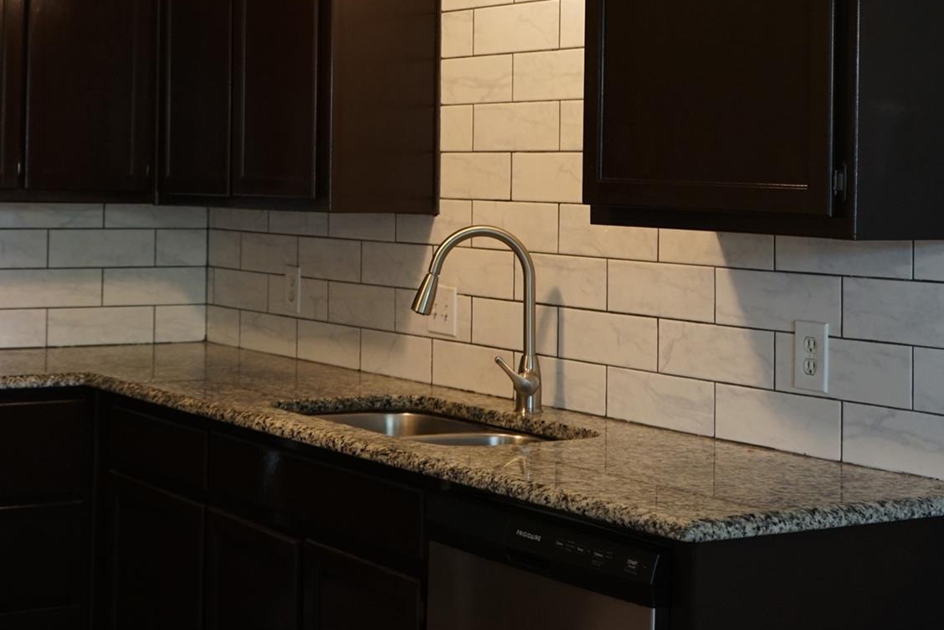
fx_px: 1809
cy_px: 121
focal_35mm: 69
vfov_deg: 19.5
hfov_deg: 29.1
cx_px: 328
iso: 1000
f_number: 4
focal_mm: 38
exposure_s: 1/60
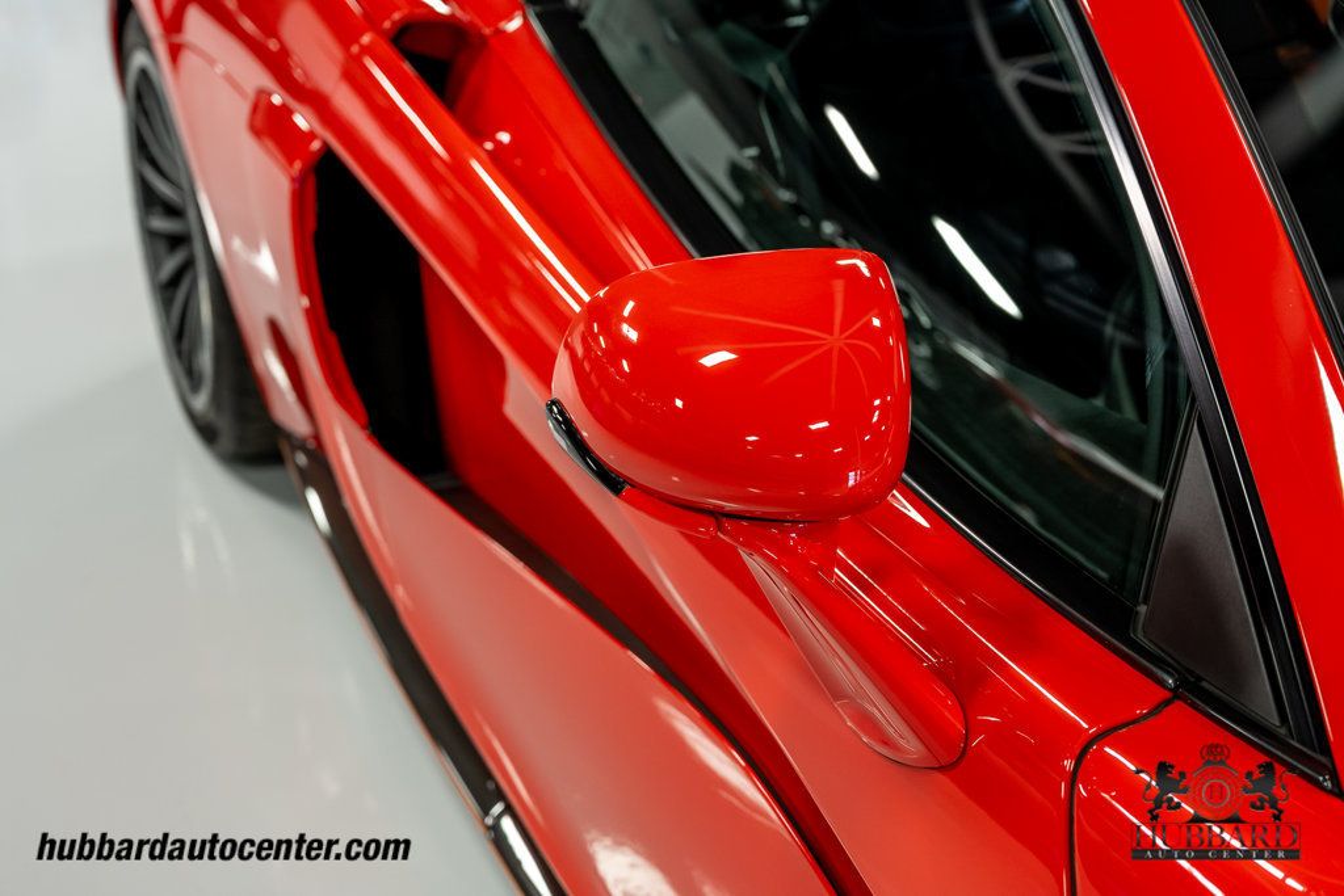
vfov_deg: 26.0
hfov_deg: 38.2
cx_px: 672
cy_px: 448
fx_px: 1941
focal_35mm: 52
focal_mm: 52
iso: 800
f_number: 5
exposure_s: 1/60
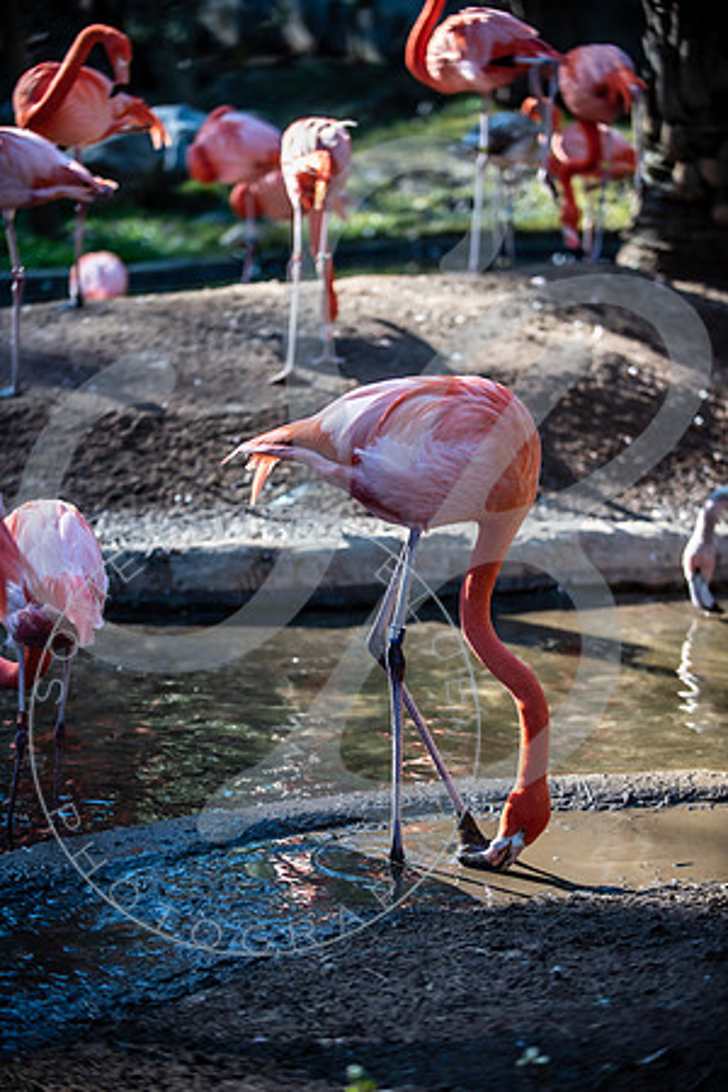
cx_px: 364
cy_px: 546
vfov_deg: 21.5
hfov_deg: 14.4
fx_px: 2881
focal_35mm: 95
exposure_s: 1/640
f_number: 2.8
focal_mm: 95
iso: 200
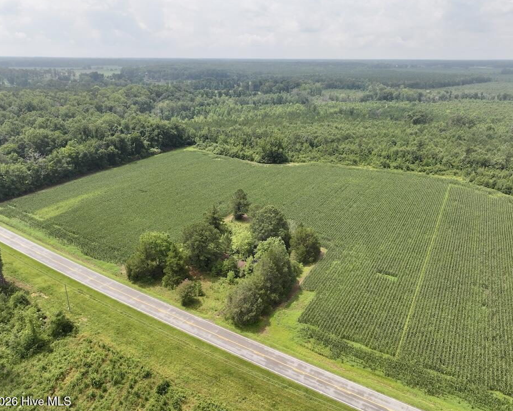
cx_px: 265
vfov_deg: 54.9
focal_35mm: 26
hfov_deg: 66.0
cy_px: 207
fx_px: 395
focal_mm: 12.29
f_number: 2.8
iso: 120
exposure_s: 1/100
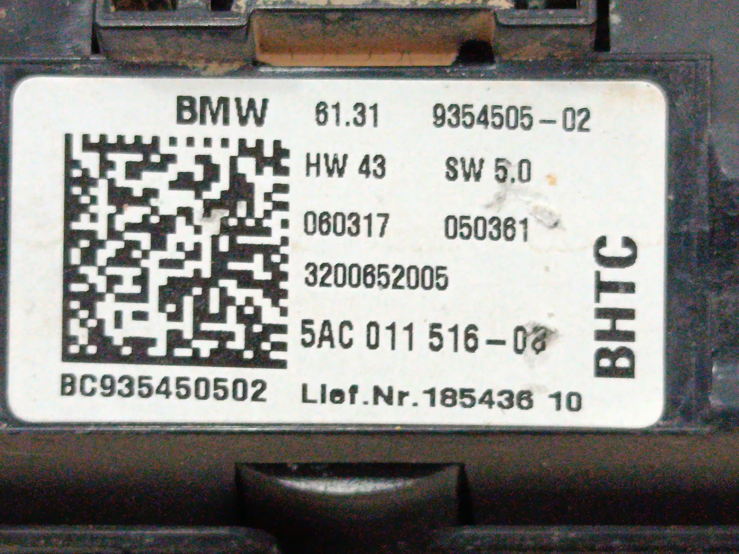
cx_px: 370
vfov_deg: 15.1
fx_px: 2092
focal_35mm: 98
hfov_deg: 20.0
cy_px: 277
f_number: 1.7
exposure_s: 1/50
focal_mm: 5.24
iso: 1075
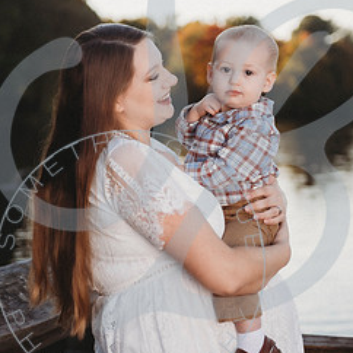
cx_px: 195
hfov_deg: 18.3
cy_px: 155
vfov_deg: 18.3
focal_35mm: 95
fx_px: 1096
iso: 100
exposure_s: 1/500
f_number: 2.8
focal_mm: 60
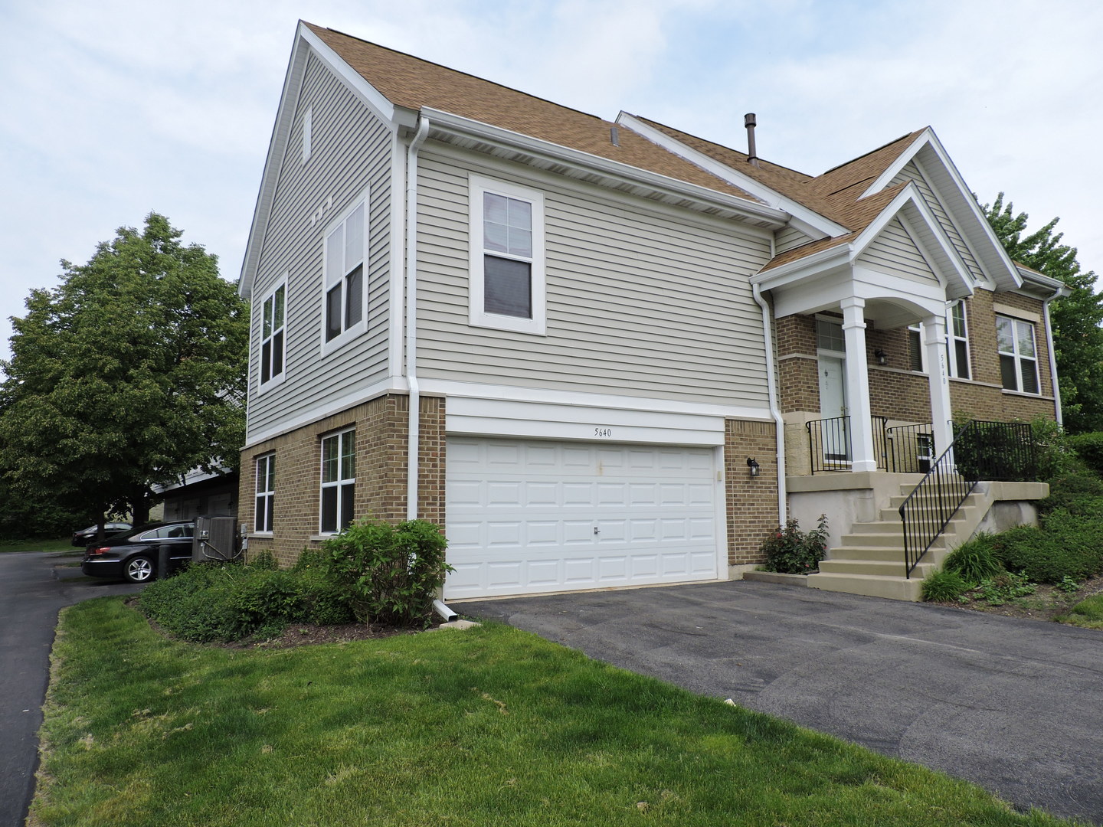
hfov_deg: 71.6
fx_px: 765
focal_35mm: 24
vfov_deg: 56.8
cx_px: 552
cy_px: 414
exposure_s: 1/1000
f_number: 3
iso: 100
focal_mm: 4.3
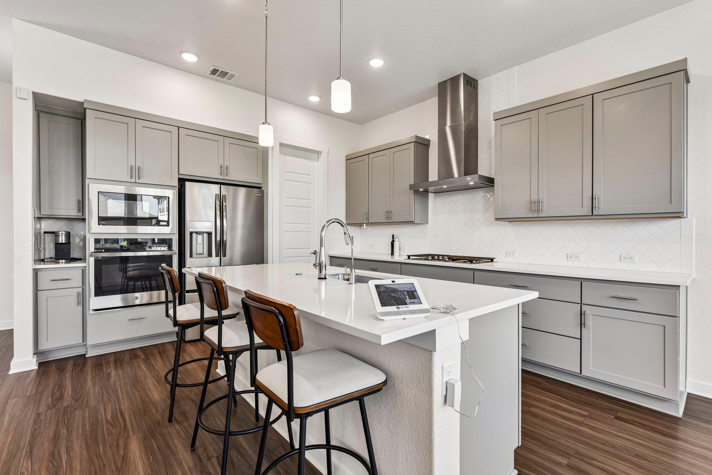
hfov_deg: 96.7
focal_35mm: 16
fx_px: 316
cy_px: 238
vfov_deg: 73.7
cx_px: 356
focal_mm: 16
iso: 200
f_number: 8
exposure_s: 1/15
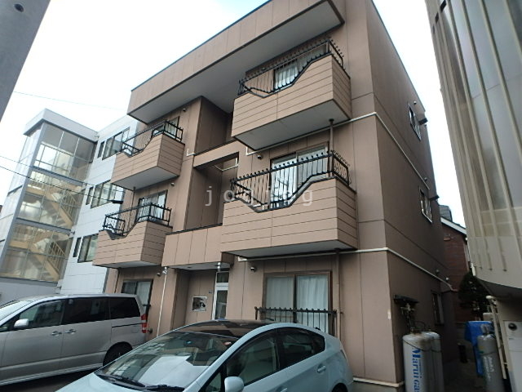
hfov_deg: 79.0
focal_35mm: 21
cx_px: 261
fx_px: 317
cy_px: 196
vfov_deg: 63.4
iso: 125
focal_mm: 3.7
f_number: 3.5
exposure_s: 1/250
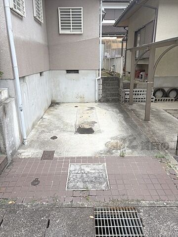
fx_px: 178
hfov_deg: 53.1
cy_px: 118
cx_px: 89
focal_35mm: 26
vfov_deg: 67.3
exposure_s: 1/375
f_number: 1.6
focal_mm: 5.96
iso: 50
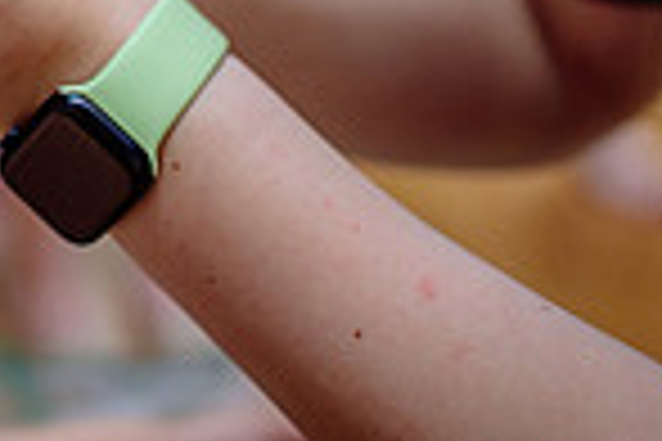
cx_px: 81
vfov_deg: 12.7
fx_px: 1747
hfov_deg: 21.1
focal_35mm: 95
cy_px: -421
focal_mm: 24
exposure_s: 1/320
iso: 1000
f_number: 1.4
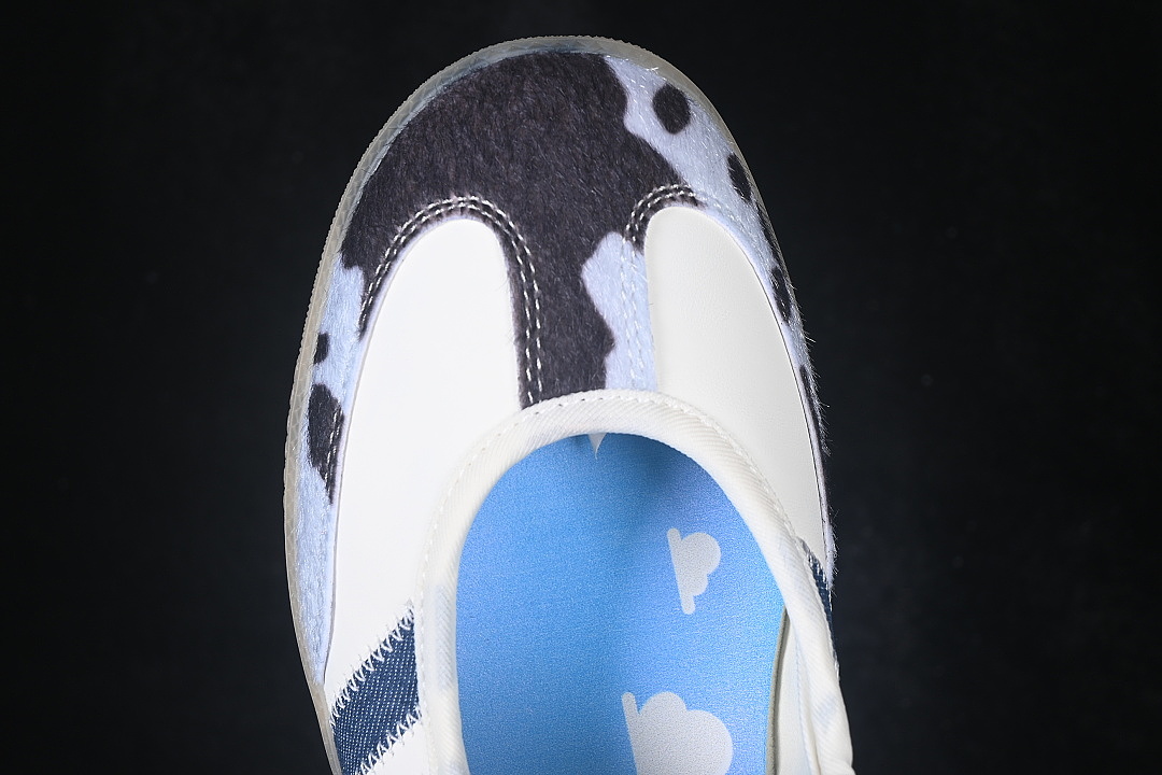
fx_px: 2421
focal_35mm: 75
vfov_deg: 18.2
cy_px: 388
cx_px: 581
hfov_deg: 27.0
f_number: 7.1
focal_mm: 50
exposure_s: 1/80
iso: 160
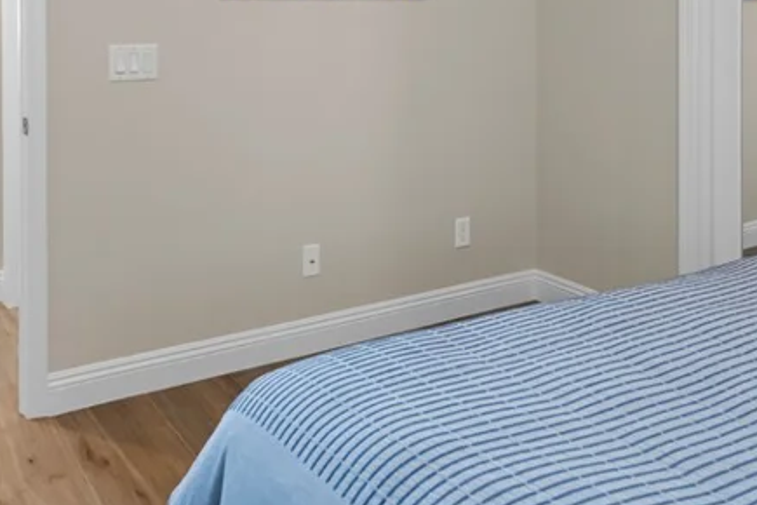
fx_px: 841
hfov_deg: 48.3
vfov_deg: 31.3
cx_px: 318
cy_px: 17
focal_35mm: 40
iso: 250
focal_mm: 17
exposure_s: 1/3
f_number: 8
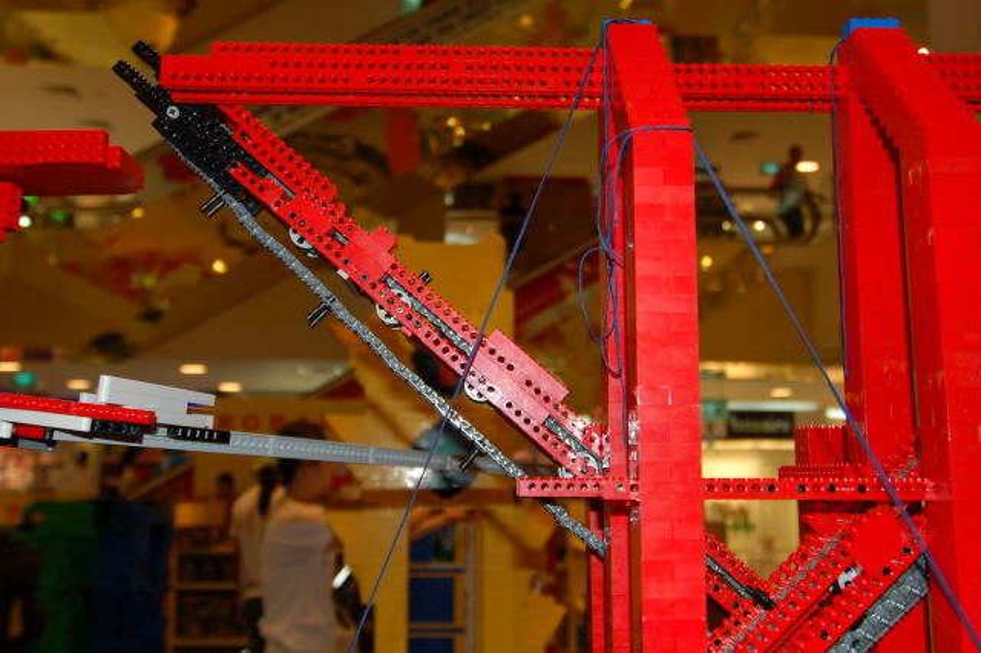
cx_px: 490
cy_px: 326
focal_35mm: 36
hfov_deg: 53.2
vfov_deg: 36.8
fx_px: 980
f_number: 4
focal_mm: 24
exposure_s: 1/60
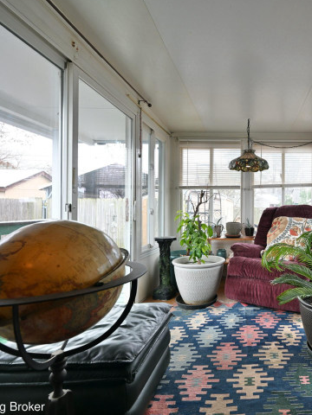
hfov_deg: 58.0
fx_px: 252
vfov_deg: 79.0
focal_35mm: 21
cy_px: 210
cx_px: 255
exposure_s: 1/10
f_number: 5.6
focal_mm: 14
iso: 160
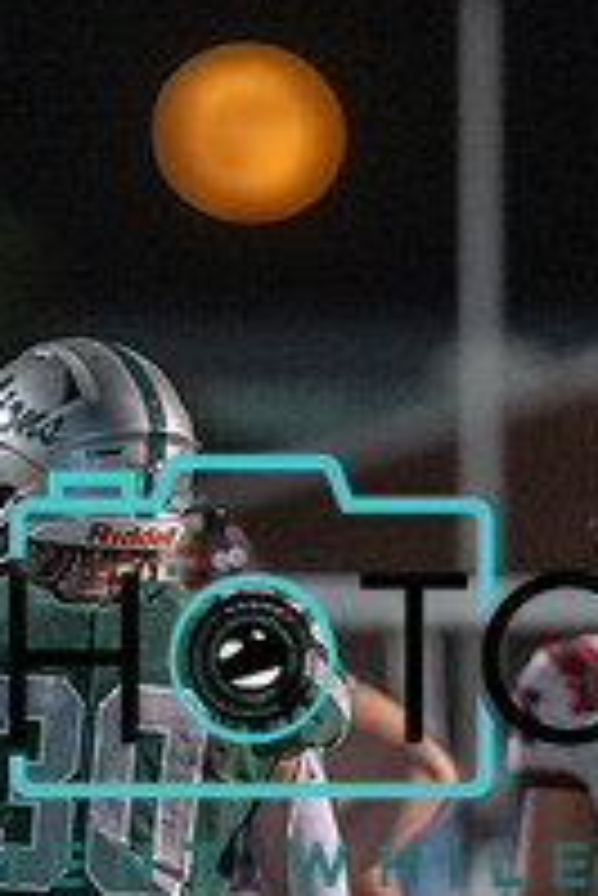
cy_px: 669
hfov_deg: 2.3
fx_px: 15147
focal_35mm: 609
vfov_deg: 3.4
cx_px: 112
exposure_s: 1/1000
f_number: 2.8
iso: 10000
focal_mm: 197
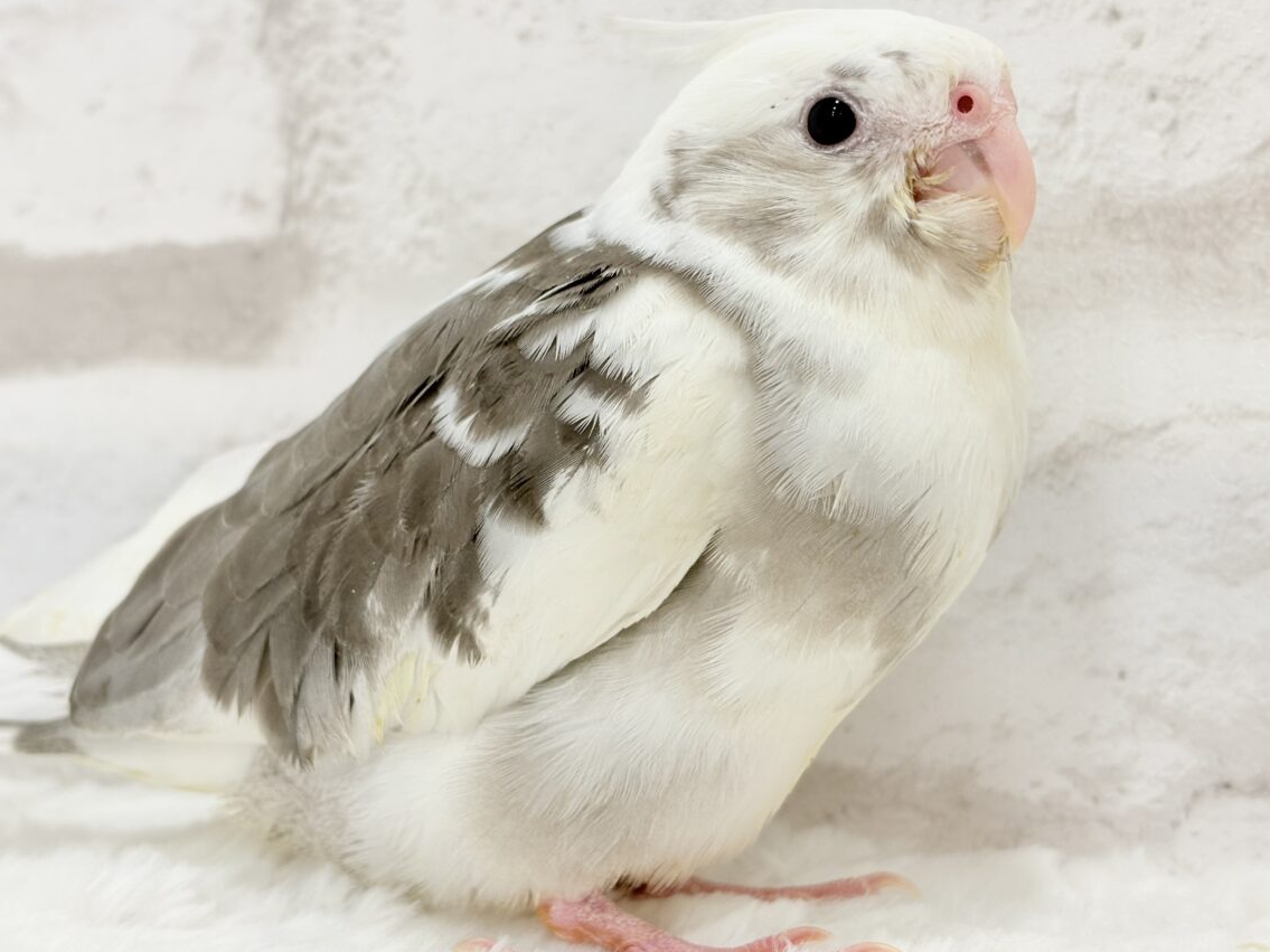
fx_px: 2018
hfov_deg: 34.9
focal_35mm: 55
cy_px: 454
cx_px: 664
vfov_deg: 26.6
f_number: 1.6
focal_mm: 5.96
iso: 50
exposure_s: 1/50
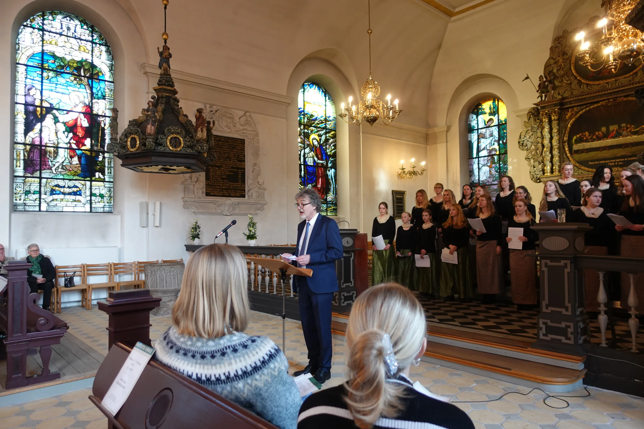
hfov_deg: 73.7
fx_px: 429
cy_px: 214
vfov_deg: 53.1
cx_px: 322
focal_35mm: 24
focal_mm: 9.4
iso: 320
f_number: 1.8
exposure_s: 1/30
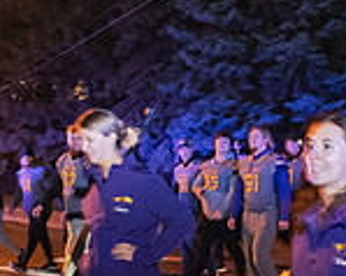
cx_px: 79
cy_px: 252
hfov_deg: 29.9
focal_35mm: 62
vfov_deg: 23.9
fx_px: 634
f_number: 3.5
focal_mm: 17
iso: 5000
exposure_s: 1/40
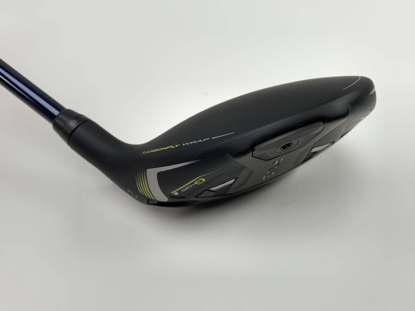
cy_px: 156
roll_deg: +1.9
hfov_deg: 67.3
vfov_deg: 53.1
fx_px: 312
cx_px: 208
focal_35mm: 26
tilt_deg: -42.7
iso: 50
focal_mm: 4.25
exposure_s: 1/120
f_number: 1.8
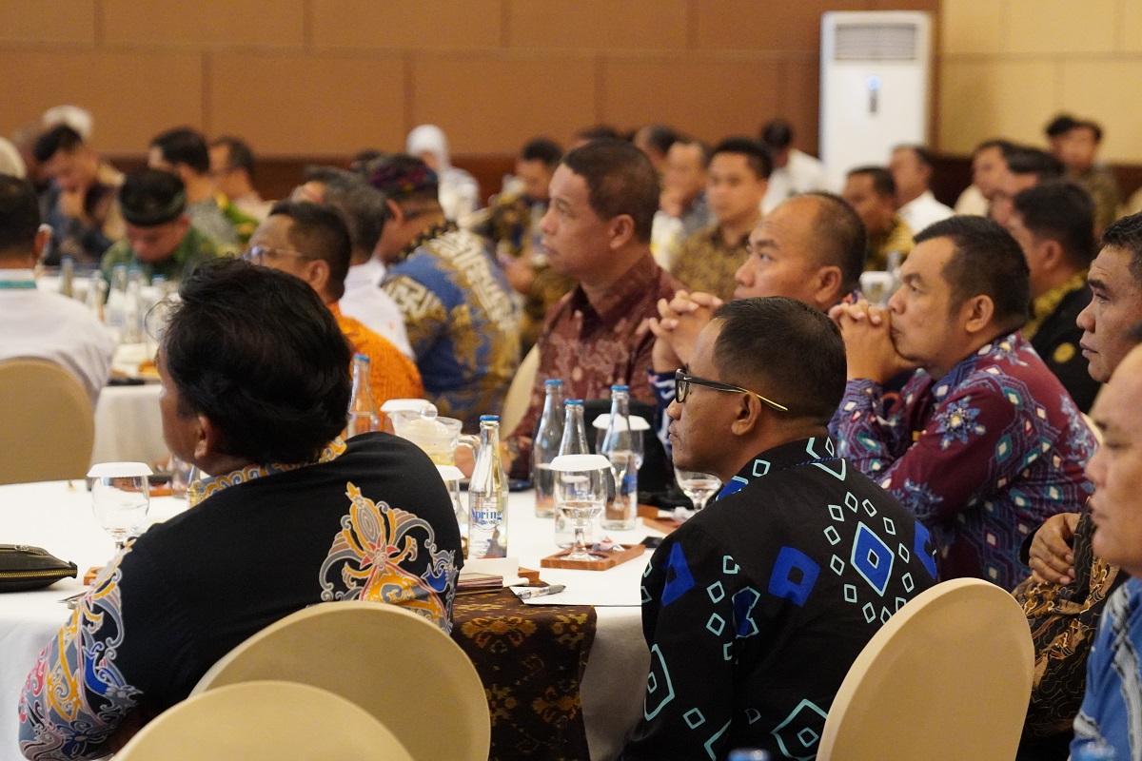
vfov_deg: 13.0
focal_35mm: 105
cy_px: 380
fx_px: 3331
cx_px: 571
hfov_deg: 19.5
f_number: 2.8
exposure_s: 1/160
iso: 6400
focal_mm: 70
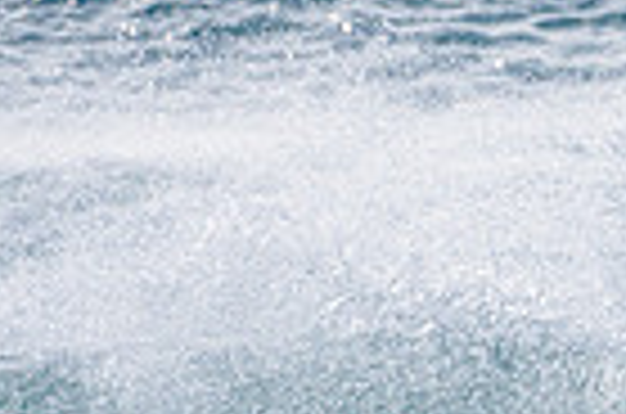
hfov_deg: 0.8
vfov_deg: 0.5
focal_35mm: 2563
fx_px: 44466
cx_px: 932
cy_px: 421
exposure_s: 1/2000
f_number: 5.6
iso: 100
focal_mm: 500
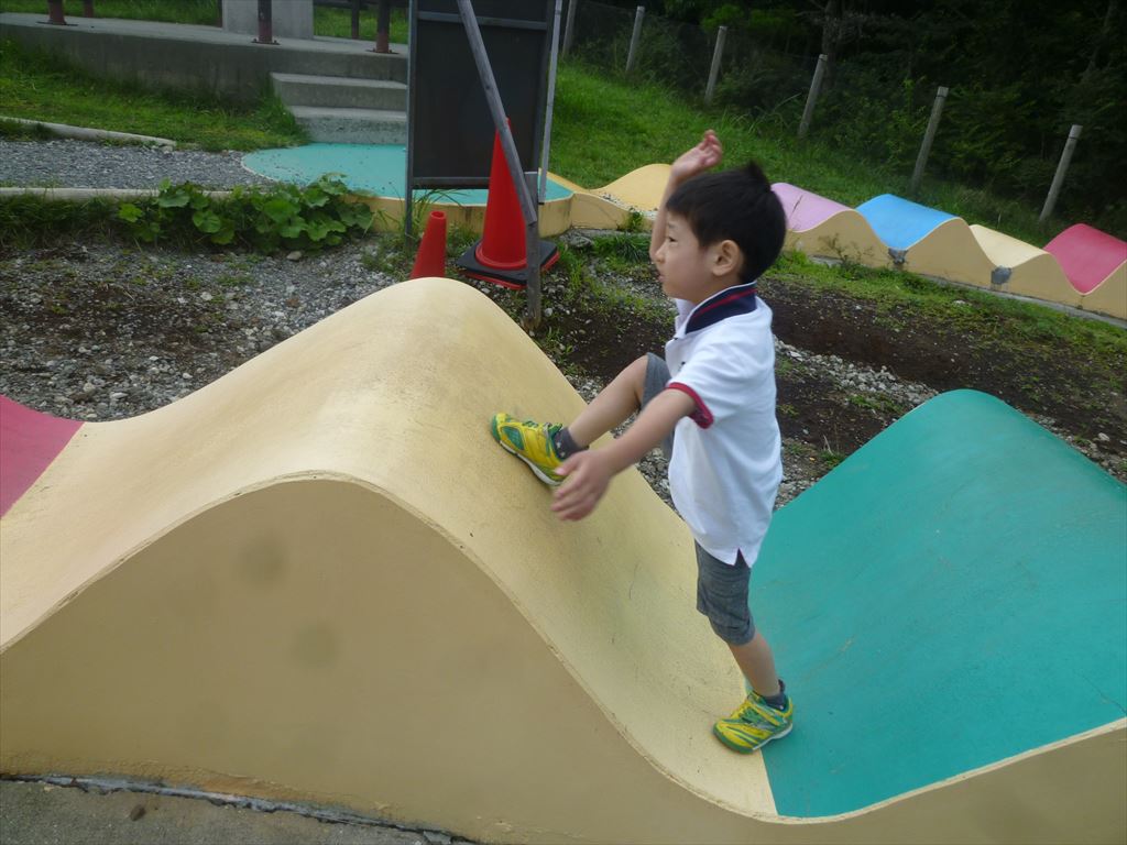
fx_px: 814
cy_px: 422
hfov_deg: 69.4
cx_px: 564
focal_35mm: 25
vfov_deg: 54.9
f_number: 4
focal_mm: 4.5
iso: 80
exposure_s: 1/200
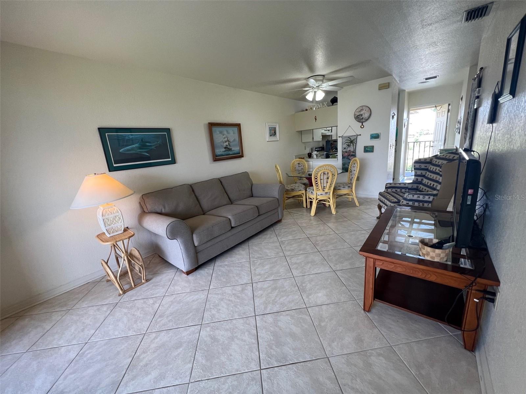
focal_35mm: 13
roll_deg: +5.4
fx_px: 198
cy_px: 197
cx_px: 263
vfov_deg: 89.9
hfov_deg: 106.2
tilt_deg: -14.0
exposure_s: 1/120
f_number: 1.8
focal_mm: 1.57
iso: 125
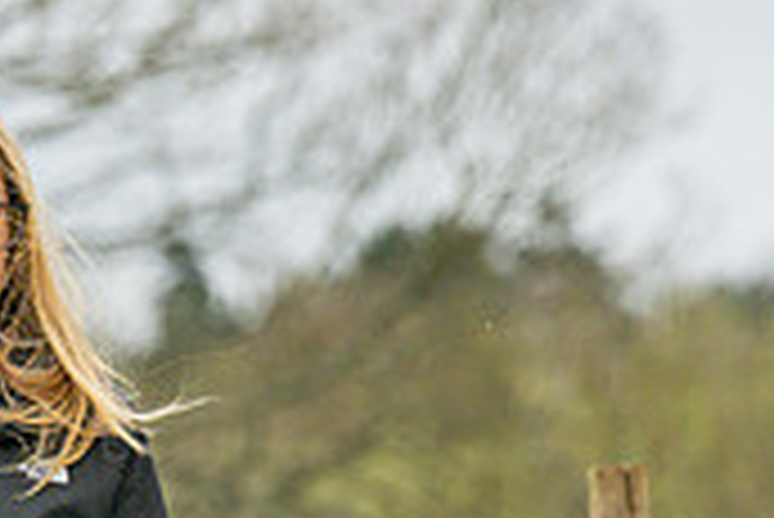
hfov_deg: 2.4
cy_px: 955
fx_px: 18333
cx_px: 130
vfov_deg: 1.6
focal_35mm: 852
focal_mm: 145
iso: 400
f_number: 4.5
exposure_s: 1/2000
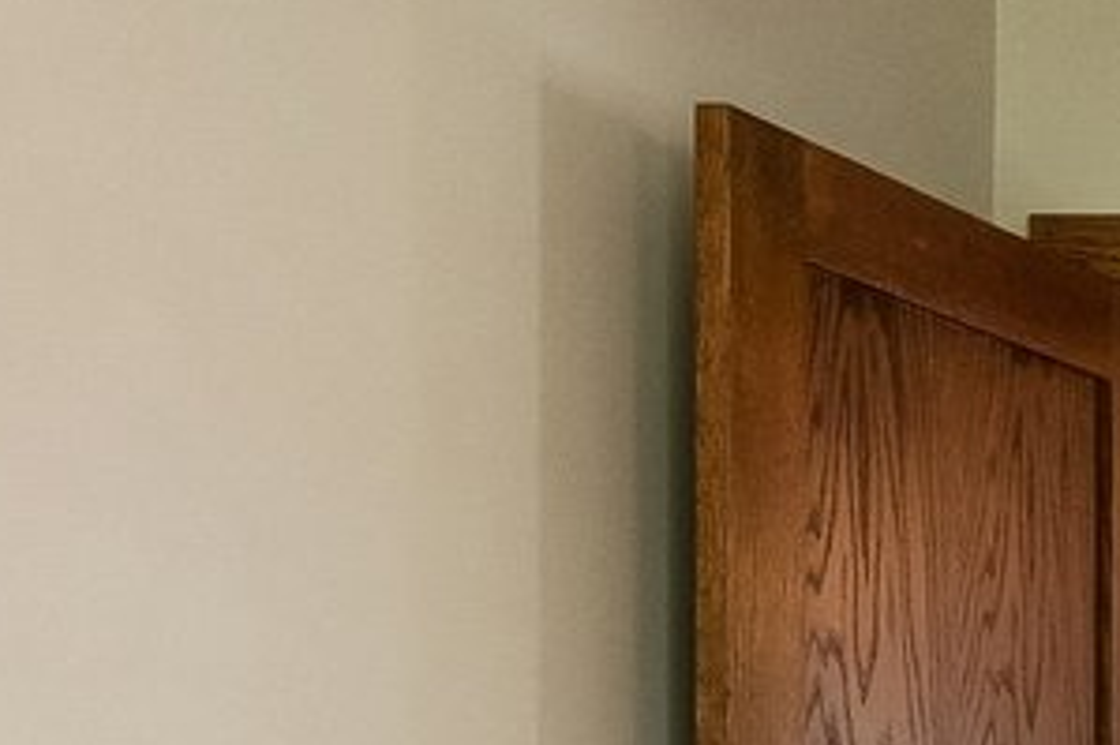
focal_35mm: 96
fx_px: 2985
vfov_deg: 13.2
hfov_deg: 16.7
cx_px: 2165
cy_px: 1211
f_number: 6.3
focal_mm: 14
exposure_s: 1/8
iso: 500
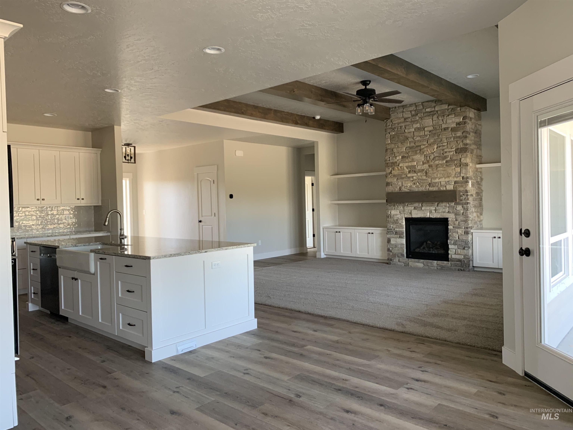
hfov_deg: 67.3
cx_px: 286
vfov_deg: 53.1
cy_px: 215
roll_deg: +1.2
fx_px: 430
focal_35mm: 26
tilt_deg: -0.5
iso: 100
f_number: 1.8
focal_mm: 4.25
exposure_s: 1/83
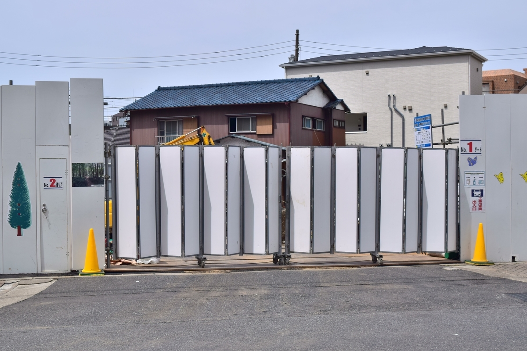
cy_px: 176
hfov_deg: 38.9
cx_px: 264
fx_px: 747
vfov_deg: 26.5
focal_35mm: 51
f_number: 6.3
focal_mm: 34
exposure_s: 1/1000
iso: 100
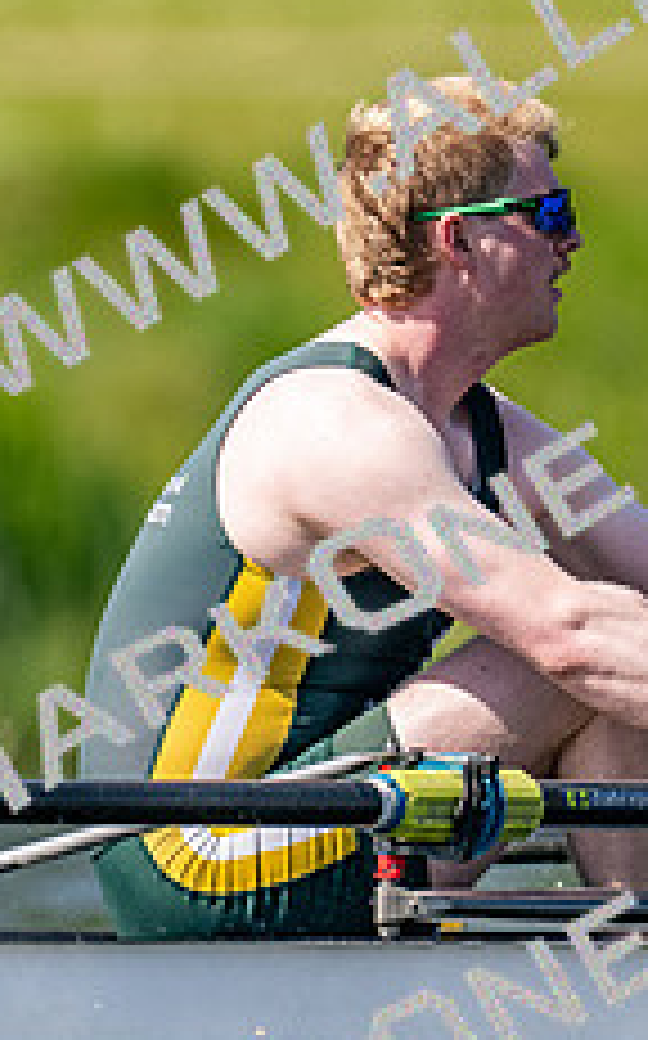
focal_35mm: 2305
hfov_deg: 0.6
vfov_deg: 0.9
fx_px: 65252
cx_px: 500
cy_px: 410
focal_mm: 600
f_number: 4
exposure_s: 1/2500
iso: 320
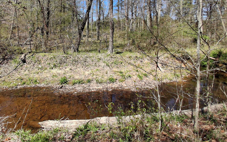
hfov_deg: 79.3
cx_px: 100
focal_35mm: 22
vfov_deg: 53.6
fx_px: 136
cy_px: 44
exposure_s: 1/593
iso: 50
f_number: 2.2
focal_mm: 1.4
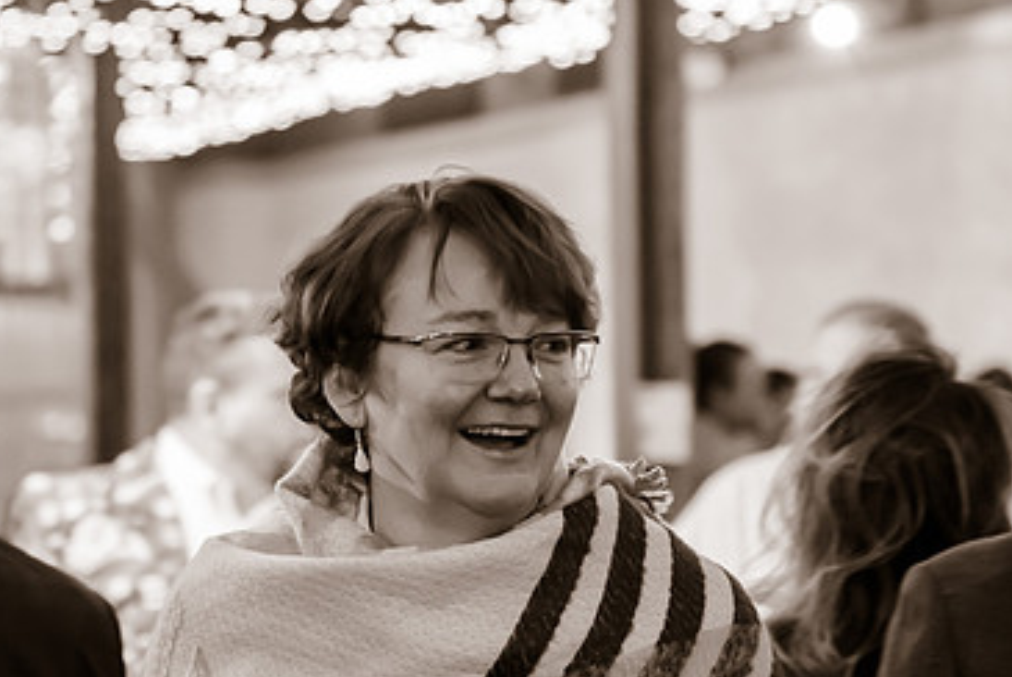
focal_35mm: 140
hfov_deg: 14.6
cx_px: 322
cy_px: 393
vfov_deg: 9.8
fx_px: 3939
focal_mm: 70
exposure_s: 1/80
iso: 5000
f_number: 2.8
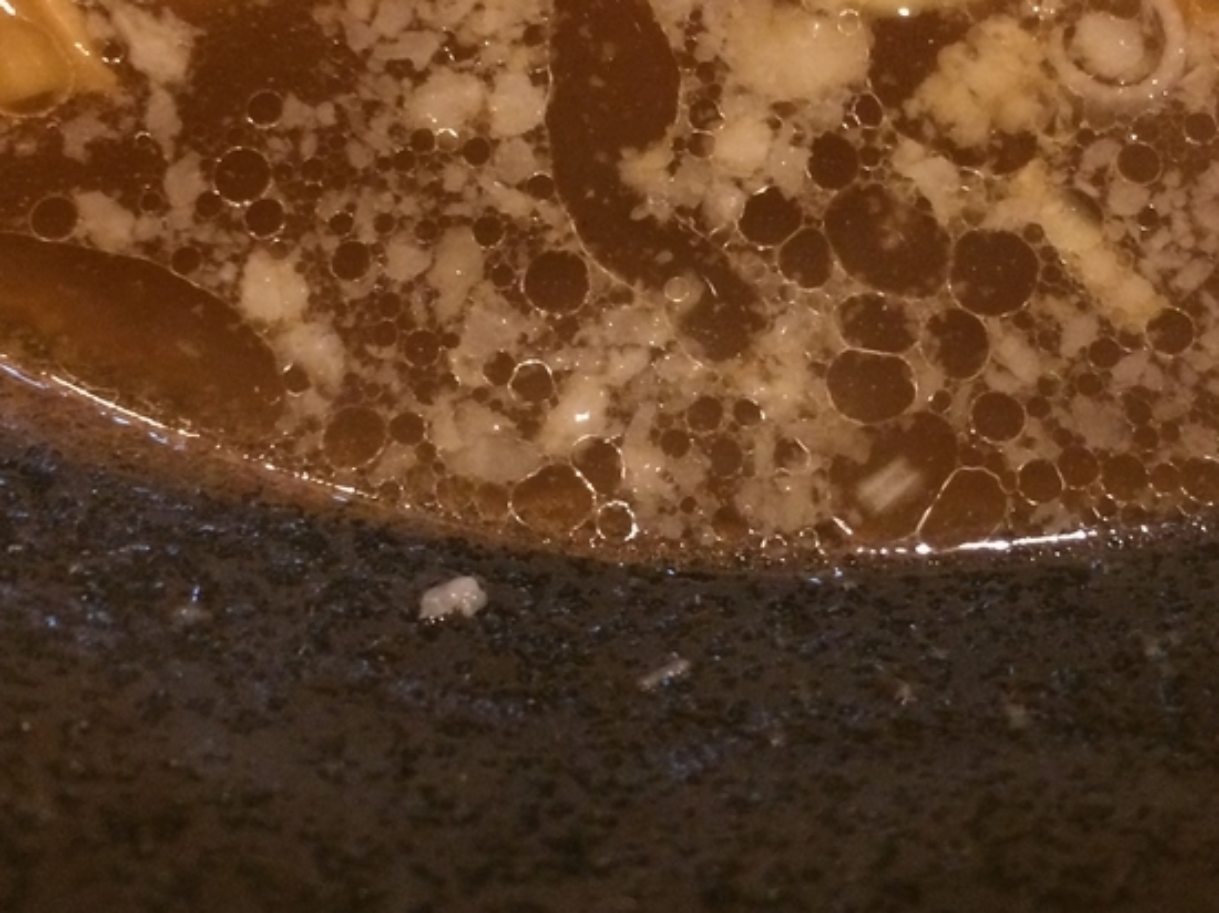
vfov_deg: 26.5
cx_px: 705
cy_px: 193
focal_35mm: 54
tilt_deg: -71.4
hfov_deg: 35.5
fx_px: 1901
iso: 320
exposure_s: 1/15
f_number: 2.2
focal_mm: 4.15
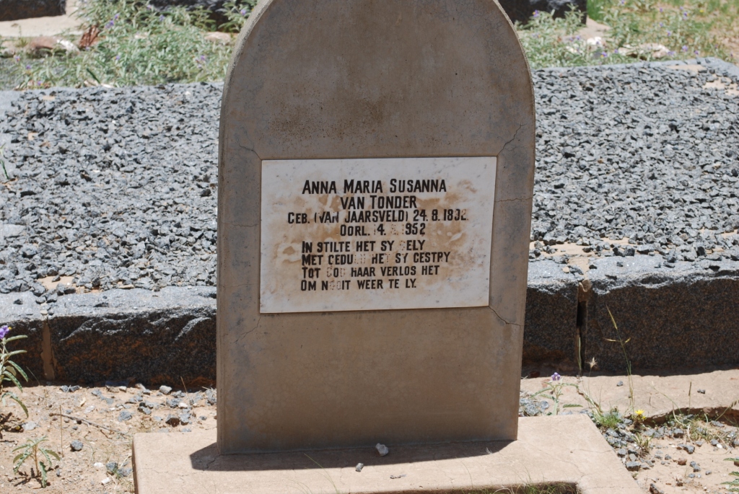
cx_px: 370
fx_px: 1695
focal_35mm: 82
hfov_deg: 24.6
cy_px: 247
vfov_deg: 16.6
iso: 100
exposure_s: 1/250
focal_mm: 55
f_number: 8
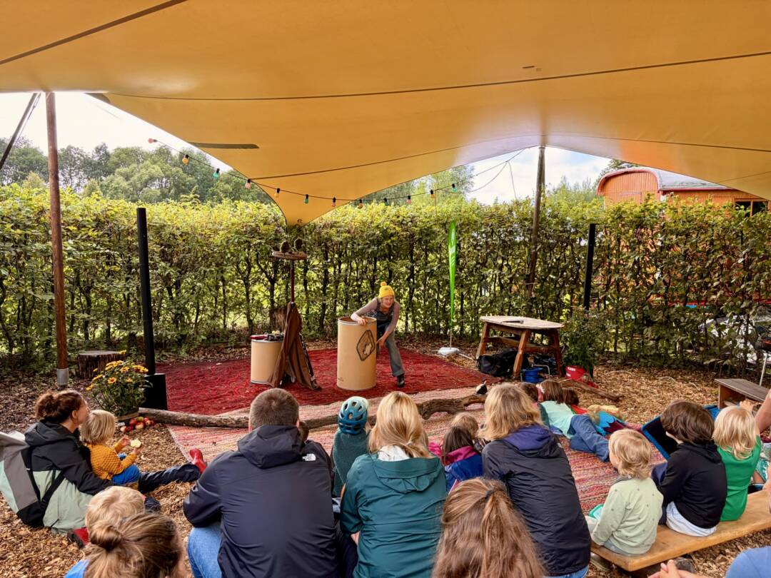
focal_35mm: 26
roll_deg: -1.2
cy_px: 289
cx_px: 386
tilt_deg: -3.9
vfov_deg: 53.1
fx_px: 579
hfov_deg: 67.3
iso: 50
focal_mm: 5.96
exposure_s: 1/233
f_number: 1.6
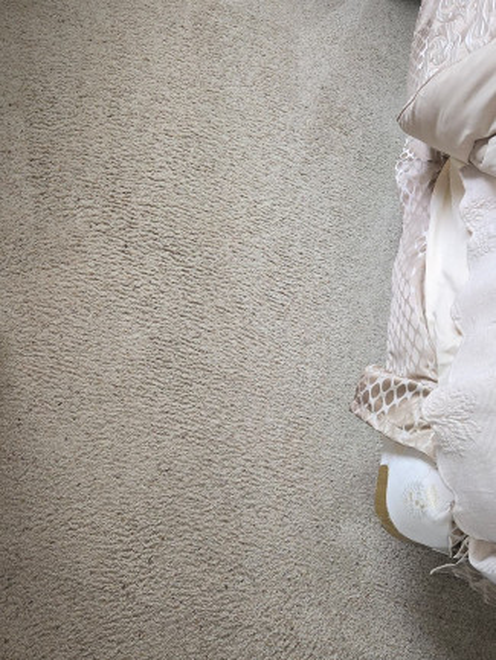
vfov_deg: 61.6
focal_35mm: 29
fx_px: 554
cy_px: 330
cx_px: 248
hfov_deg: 48.2
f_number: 1.8
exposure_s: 1/695
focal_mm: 4
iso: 20
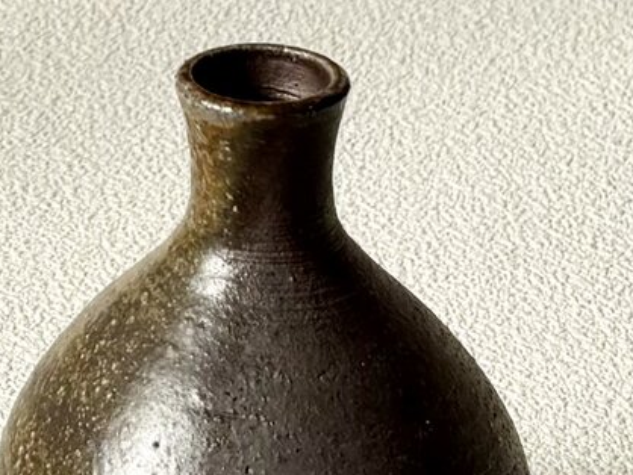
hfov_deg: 36.0
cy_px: 384
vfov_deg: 27.0
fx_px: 970
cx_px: 248
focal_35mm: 53
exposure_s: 1/4425
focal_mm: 5.96
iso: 50
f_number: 1.6
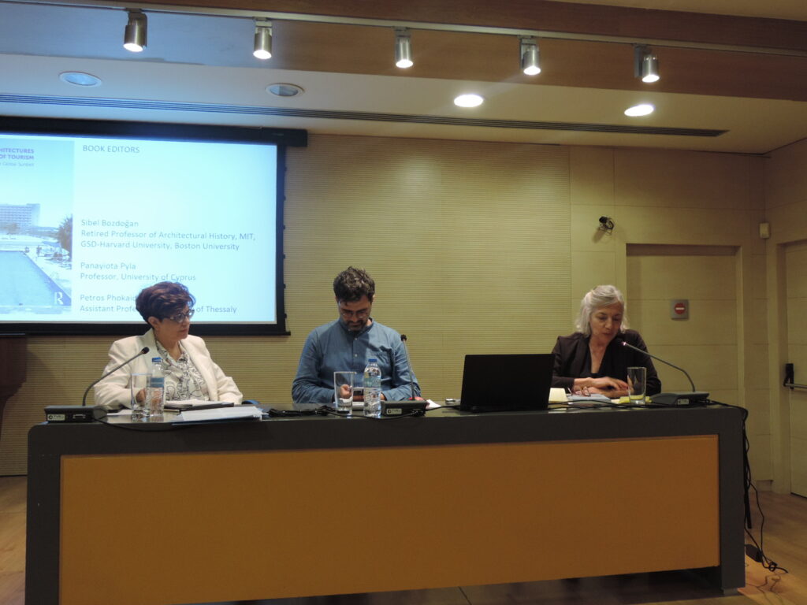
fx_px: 699
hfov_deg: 60.0
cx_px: 404
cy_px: 302
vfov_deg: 46.8
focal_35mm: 30
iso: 360
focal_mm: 5.3
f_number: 3.1
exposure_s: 1/30
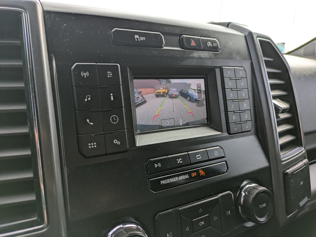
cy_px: 118
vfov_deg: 54.9
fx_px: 228
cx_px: 158
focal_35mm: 25
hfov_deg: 69.4
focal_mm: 5.43
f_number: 1.89
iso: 40
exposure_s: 1/393
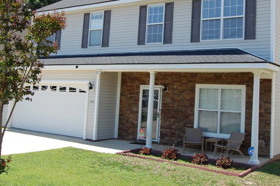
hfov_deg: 44.6
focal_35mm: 44
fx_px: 340
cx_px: 165
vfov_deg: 30.3
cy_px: 61
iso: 200
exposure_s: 1/250
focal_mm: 19
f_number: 8
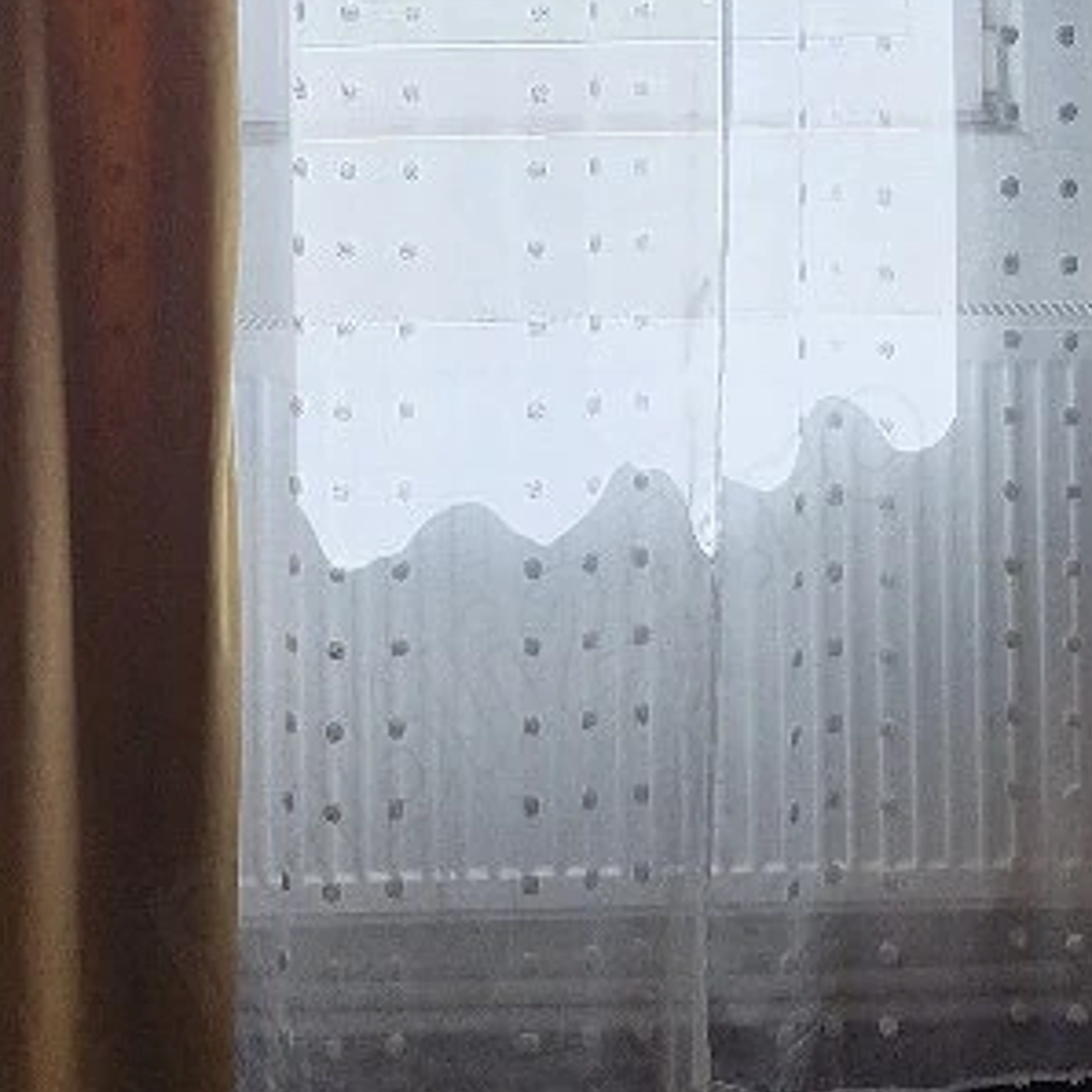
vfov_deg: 18.3
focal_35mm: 91
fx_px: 3248
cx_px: 773
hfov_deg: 19.0
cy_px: -130
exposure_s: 1/182
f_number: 1.8
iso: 50
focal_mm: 5.54
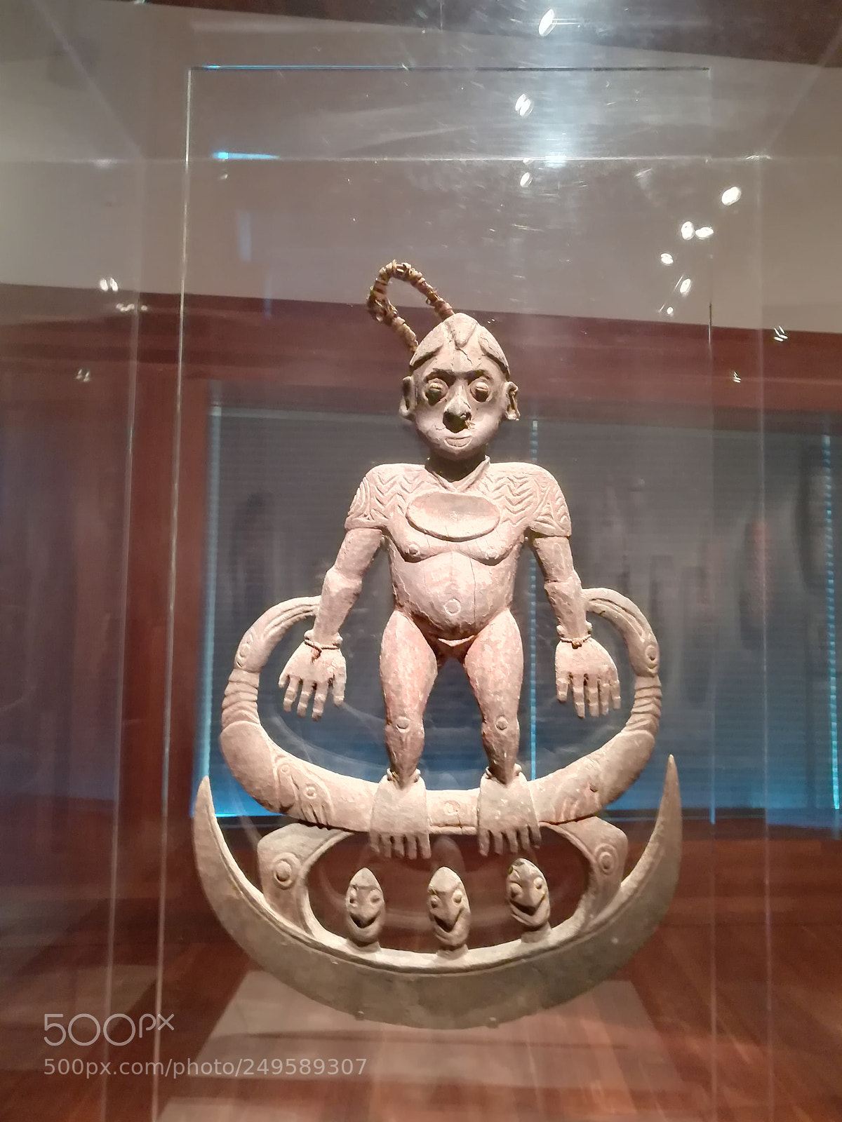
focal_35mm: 26
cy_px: 561
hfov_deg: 53.1
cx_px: 421
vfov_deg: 67.3
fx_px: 843
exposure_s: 1/15
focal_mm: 3.83
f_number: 2.2
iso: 640
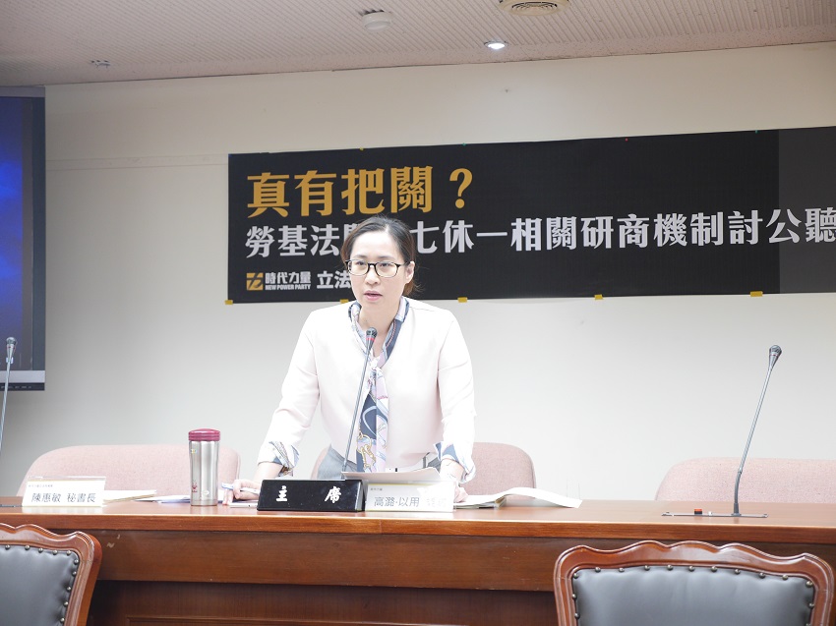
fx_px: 1593
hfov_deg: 29.4
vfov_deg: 22.2
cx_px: 418
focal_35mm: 66
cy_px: 313
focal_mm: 33
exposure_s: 1/60
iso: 800
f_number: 3.2
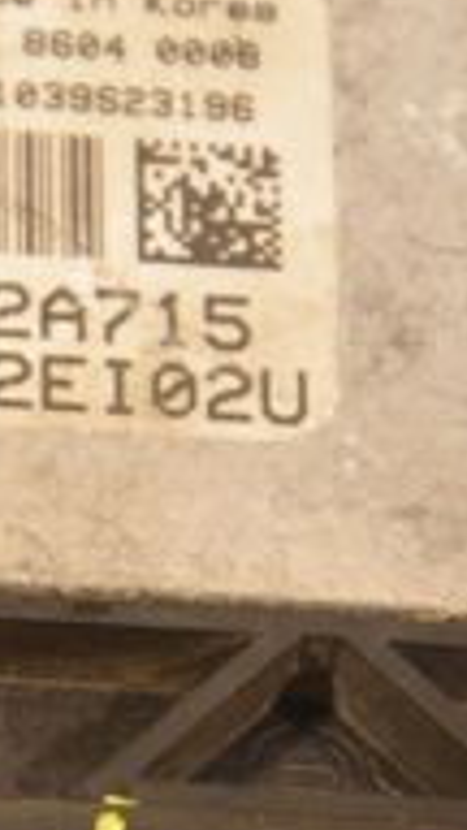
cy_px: 437
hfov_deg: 2.2
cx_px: -463
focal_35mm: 549
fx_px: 12080
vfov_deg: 3.9
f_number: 5.6
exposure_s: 1/160
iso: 1600
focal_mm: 105
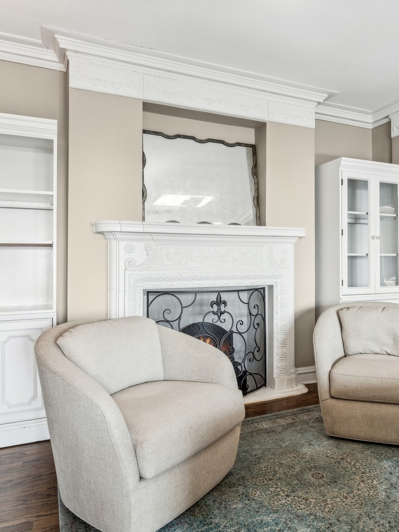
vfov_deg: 69.4
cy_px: 268
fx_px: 384
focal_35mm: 25
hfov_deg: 54.5
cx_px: 236
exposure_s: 1/10
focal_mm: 17
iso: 320
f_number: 9
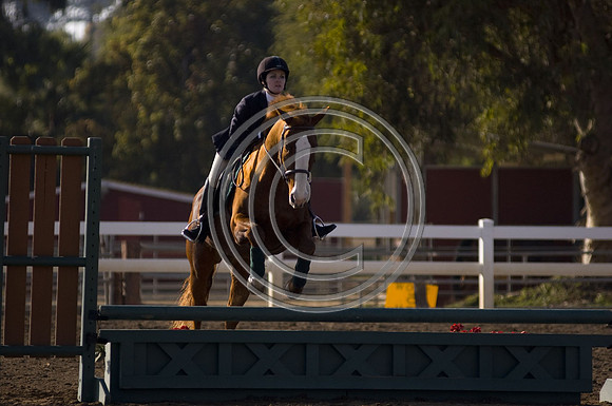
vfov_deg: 4.6
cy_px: 203
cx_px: 306
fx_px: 5093
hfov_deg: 6.9
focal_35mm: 300
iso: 200
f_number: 2.8
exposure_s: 1/800
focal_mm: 200
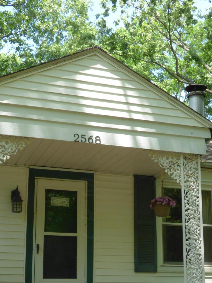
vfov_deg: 33.4
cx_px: 90
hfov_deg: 25.6
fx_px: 466
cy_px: 195
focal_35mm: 57
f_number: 5.6
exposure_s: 1/200
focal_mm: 6.47
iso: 200
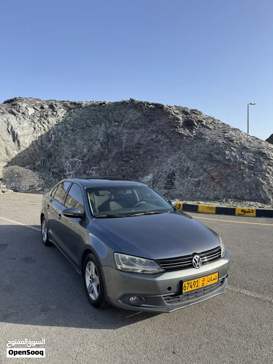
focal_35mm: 24
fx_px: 252
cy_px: 182
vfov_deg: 71.6
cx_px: 136
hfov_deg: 56.8
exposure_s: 1/2252
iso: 80
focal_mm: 6.76
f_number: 1.78
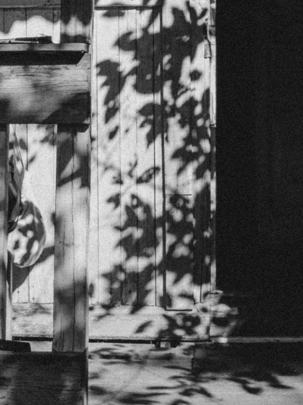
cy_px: 86
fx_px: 887
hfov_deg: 19.2
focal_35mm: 76
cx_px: 237
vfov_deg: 25.3
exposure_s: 1/160
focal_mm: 28
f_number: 22
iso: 800
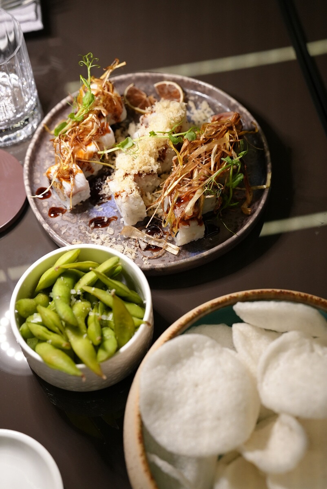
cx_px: 164
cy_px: 244
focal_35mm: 50
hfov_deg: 27.0
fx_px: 680
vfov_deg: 39.6
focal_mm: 50
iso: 4000
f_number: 4
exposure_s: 1/160
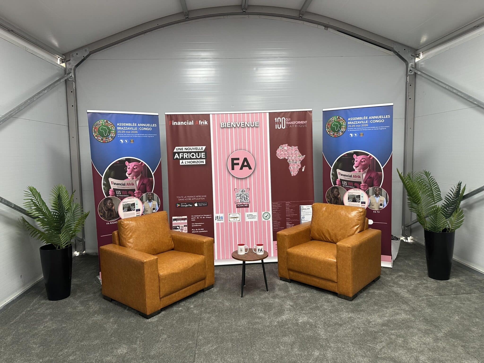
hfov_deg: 71.6
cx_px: 242
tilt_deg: -4.7
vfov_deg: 56.8
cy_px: 182
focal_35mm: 24
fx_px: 336
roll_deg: +1.4
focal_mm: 6.86
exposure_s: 1/71
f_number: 1.78
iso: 250
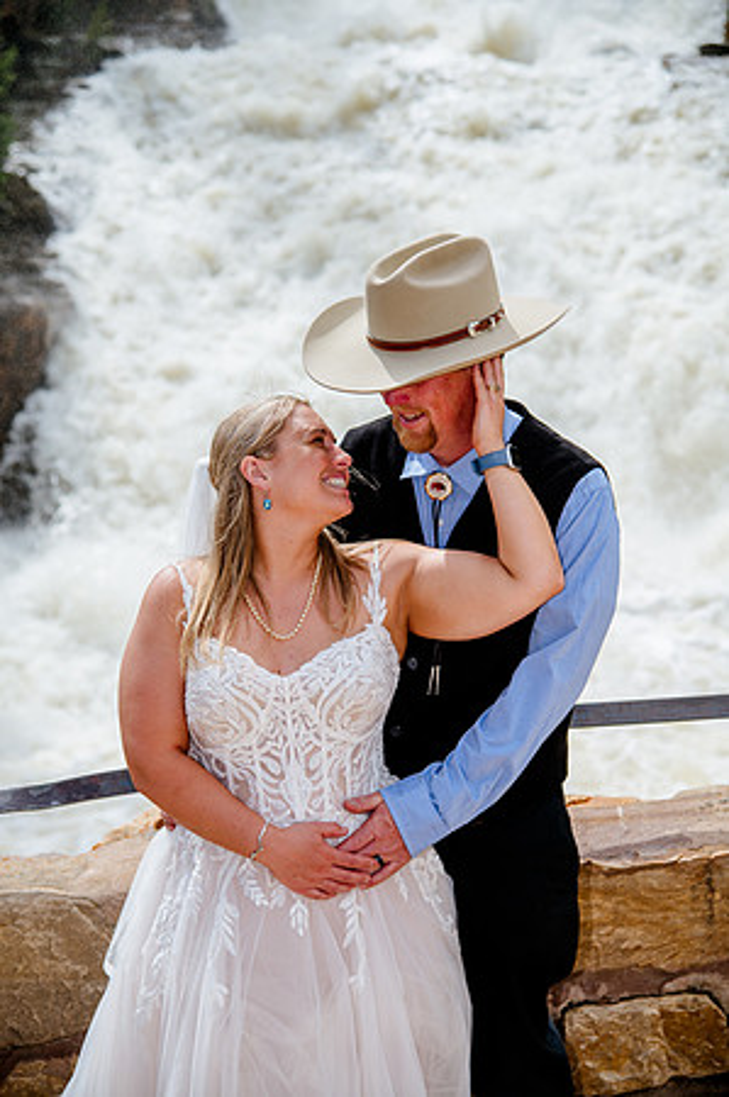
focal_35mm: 75
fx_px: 2283
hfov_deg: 18.1
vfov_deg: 27.0
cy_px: 548
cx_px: 364
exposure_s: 1/640
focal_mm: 75
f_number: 5
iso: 250
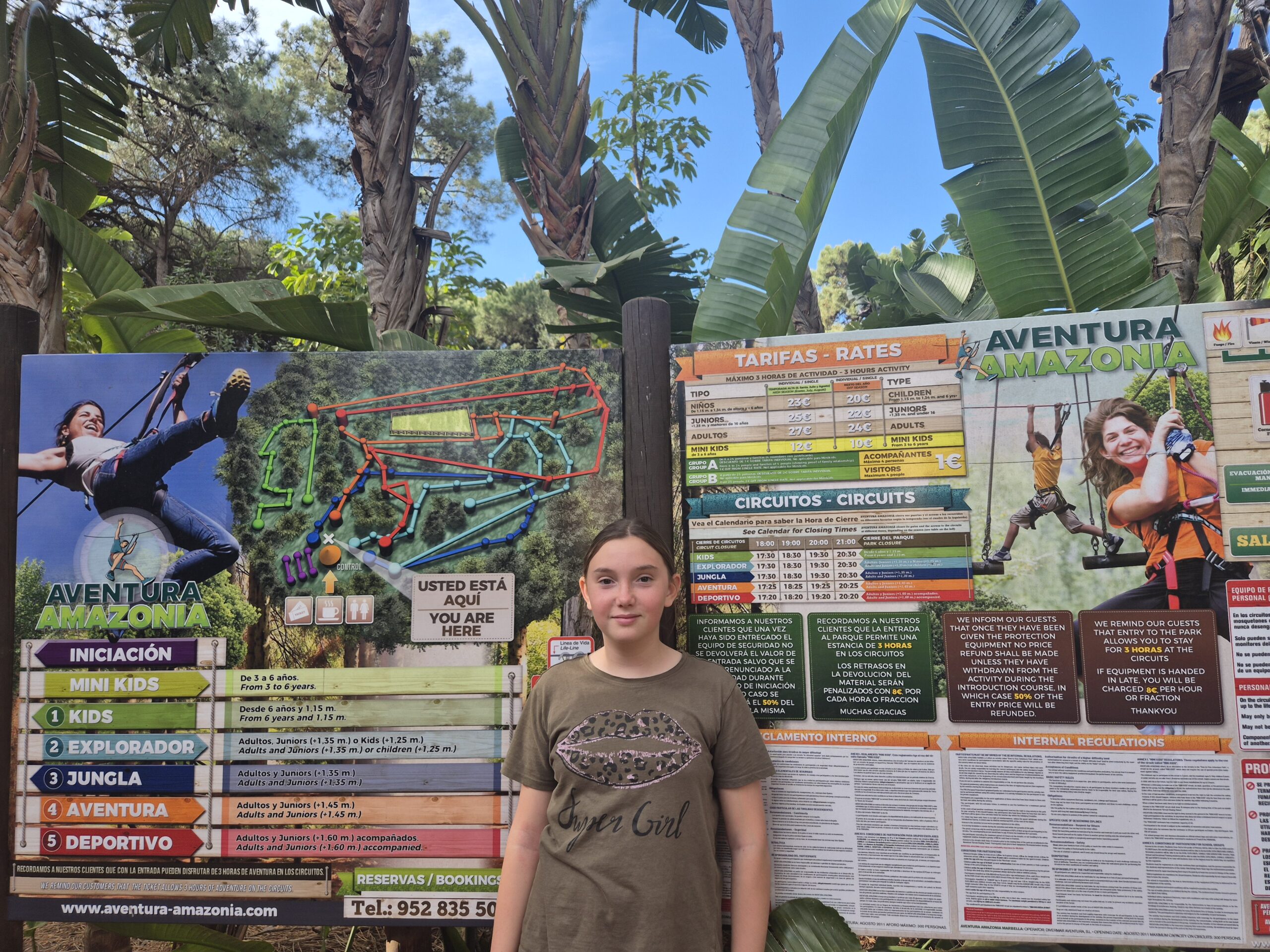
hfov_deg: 73.9
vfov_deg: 58.9
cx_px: 635
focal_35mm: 23
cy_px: 476
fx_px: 844
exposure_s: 1/344
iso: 25
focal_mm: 5.4
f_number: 1.8
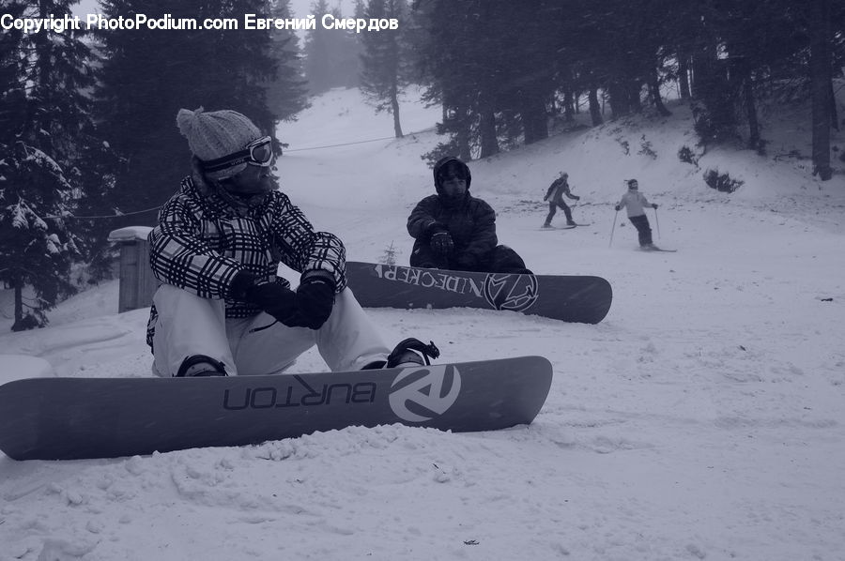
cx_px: 422
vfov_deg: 28.9
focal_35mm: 46
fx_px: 1090
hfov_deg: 42.4
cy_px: 280
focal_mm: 31
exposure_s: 1/200
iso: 200
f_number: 10
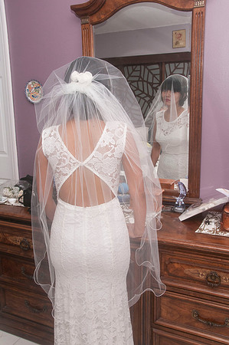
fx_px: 344
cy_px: 172
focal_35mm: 36
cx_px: 114
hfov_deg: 36.8
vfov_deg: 53.2
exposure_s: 1/250
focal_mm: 24
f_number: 11
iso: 400
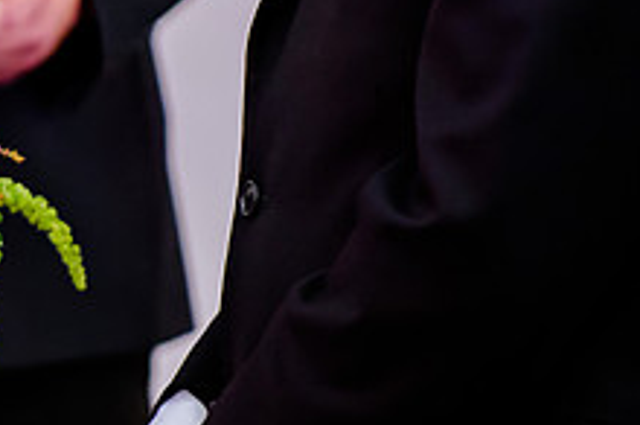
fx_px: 9976
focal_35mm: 562
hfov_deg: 3.7
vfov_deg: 2.4
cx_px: -208
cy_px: 69
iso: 2500
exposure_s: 1/60
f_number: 2.8
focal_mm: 200
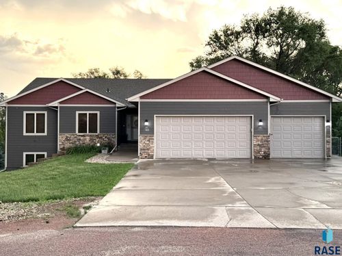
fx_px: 355
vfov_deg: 39.6
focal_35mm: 36
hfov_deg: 51.4
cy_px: 128
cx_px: 171
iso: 80
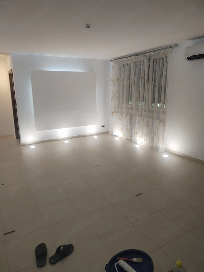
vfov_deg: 67.3
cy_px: 136
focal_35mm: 26
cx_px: 102
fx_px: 204
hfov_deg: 53.1
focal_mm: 4.75
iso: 187
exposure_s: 1/50
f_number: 1.8
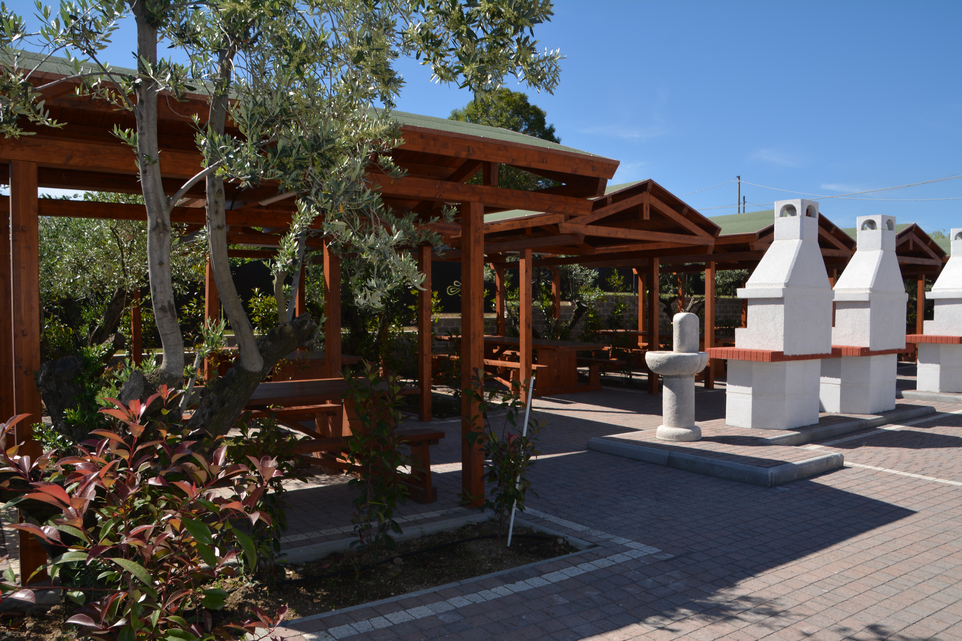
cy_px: 320
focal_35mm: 30
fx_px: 802
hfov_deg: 61.9
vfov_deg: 43.6
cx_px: 481
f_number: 9
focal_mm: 20
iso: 100
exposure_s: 1/200
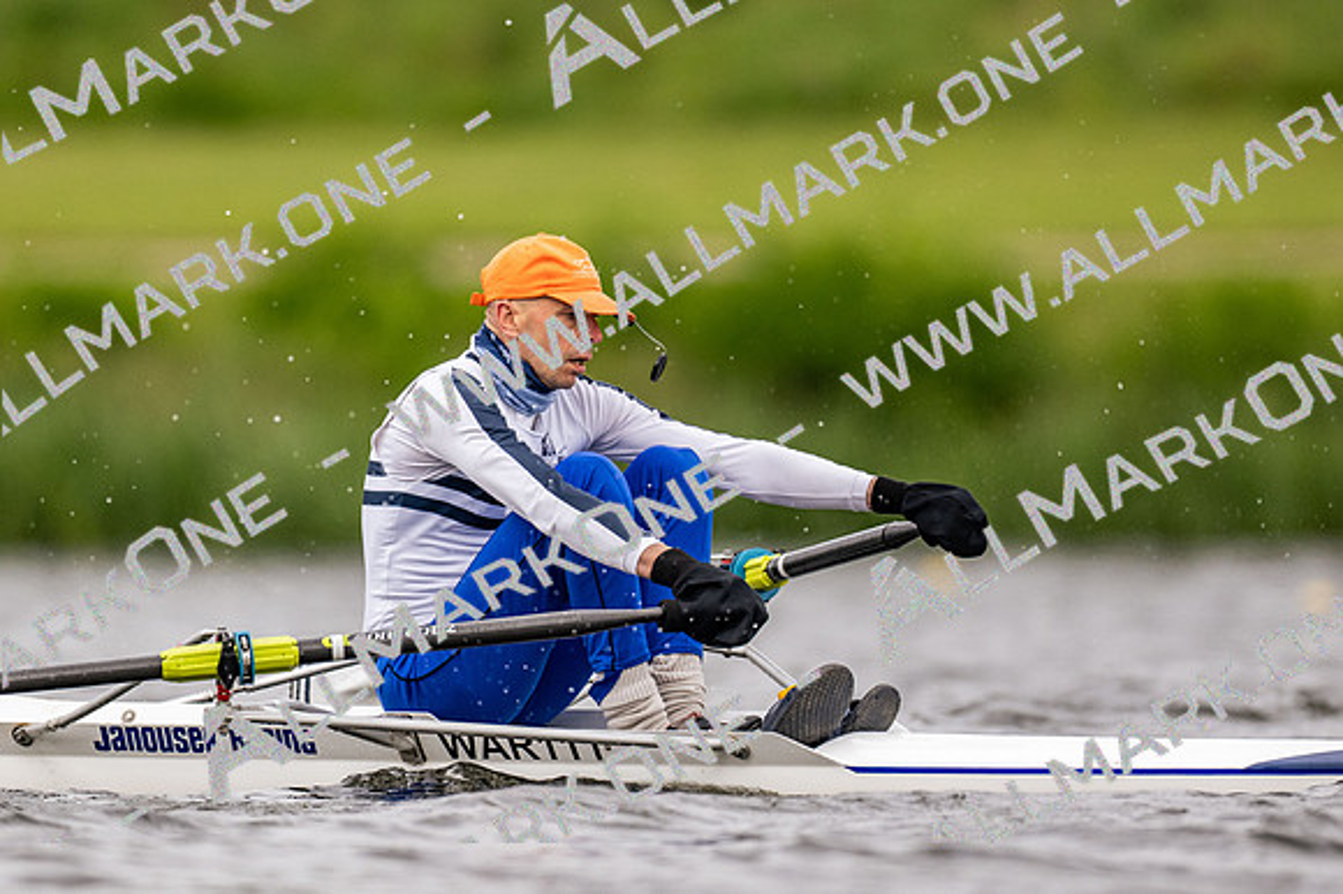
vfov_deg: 1.5
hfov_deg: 2.3
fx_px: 33555
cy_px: 447
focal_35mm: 900
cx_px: 672
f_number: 4
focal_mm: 600
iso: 720
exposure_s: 1/2500
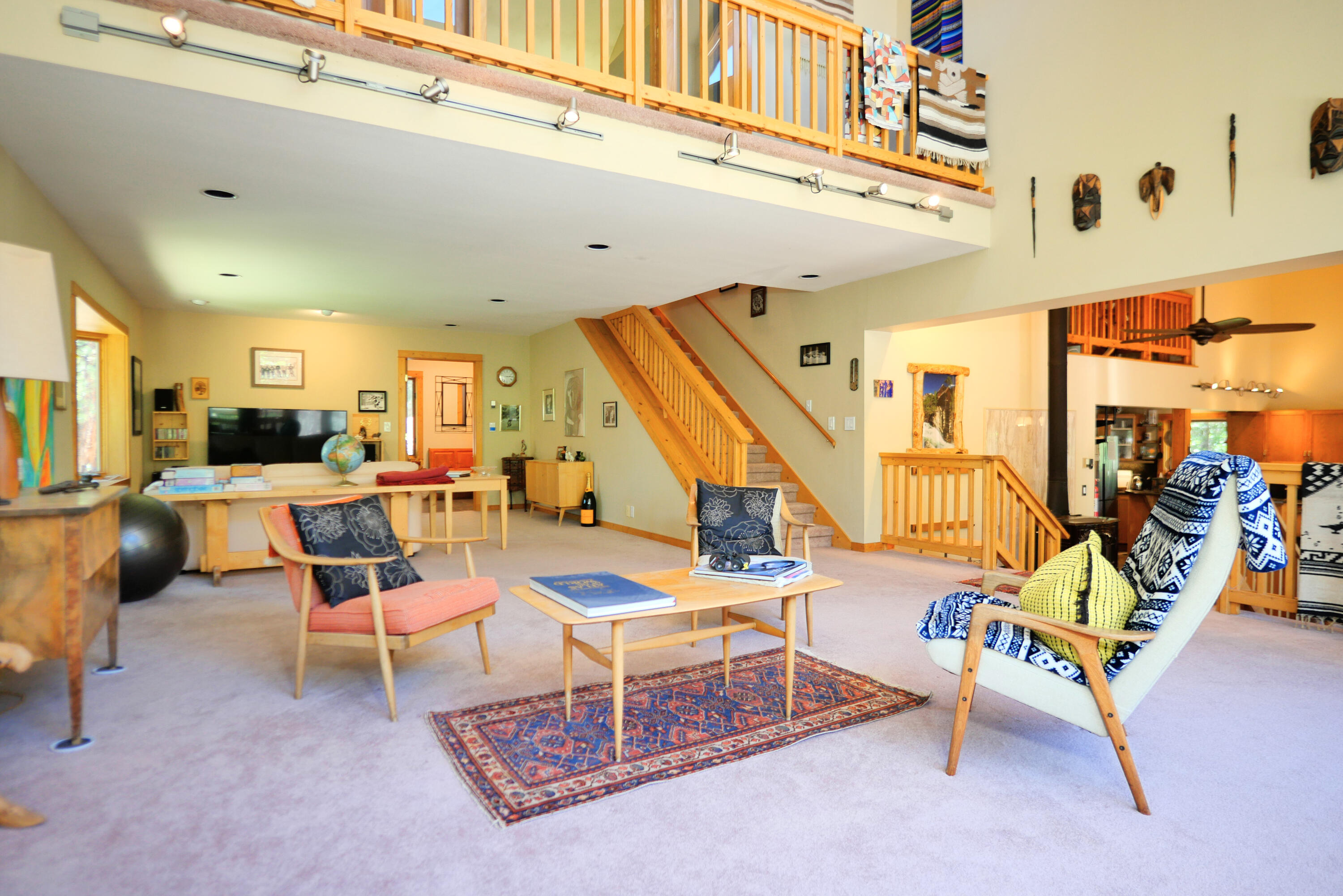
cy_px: 448
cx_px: 672
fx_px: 671
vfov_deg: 67.4
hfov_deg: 90.0
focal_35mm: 18
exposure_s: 1/50
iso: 800
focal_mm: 9
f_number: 1.7
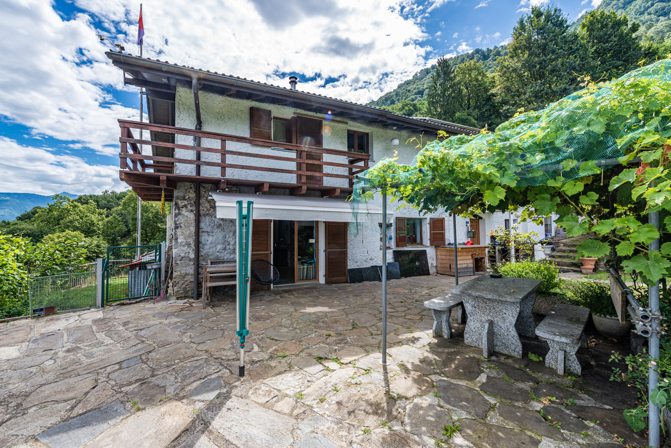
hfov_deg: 100.2
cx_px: 312
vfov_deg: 77.4
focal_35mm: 15
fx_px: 280
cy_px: 220
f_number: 9
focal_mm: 14
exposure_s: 1/160
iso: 100
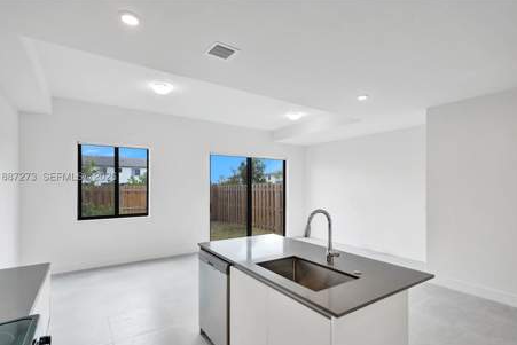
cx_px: 256
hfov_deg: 93.3
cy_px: 178
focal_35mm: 17
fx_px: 244
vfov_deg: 70.5
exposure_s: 1/160
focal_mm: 16
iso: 320
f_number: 4
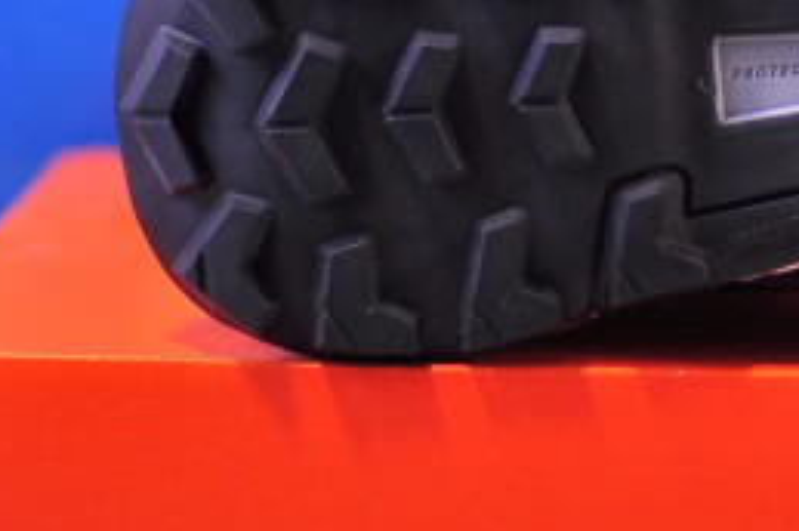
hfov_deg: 8.8
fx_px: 5143
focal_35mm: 232
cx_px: 851
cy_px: -270
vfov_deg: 5.8
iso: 250
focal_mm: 50
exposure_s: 1/320
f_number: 2
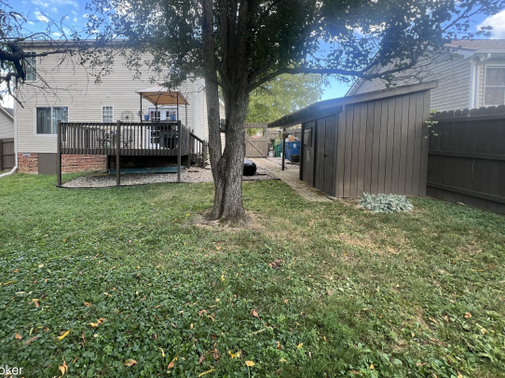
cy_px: 158
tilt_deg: -2.7
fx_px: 233
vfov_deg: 77.5
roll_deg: -1.1
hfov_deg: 93.7
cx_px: 211
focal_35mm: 16
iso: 32
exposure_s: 1/99
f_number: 1.8
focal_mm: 1.57
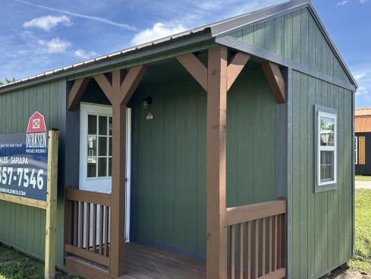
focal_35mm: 34
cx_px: 151
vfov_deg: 41.8
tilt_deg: +1.6
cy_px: 152
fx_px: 364
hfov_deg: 53.6
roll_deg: -0.5
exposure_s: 1/1295
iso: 50
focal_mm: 5.7
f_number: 1.5
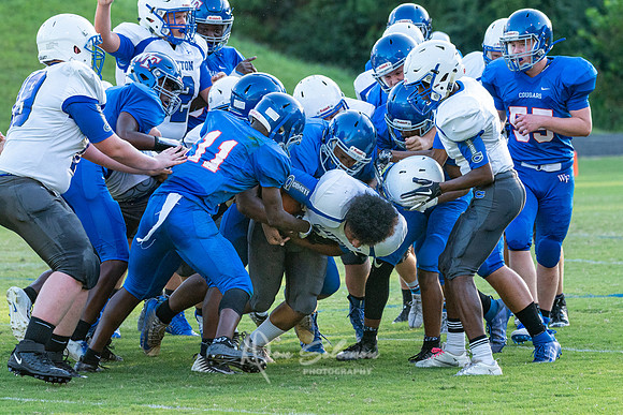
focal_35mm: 280
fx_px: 4846
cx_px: 258
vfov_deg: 4.9
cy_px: 208
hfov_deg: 7.4
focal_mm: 194
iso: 2500
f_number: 5.6
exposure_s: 1/1000
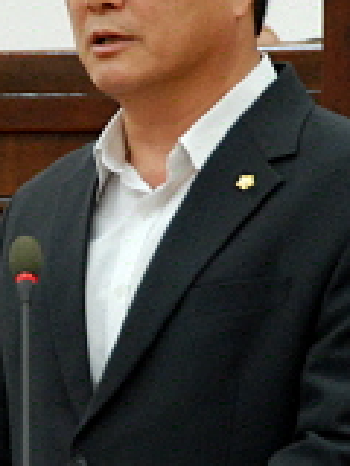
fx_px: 7307
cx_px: 15
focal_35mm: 542
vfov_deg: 3.7
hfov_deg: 2.7
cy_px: 191
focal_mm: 120
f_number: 5.6
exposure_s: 1/25
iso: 1250
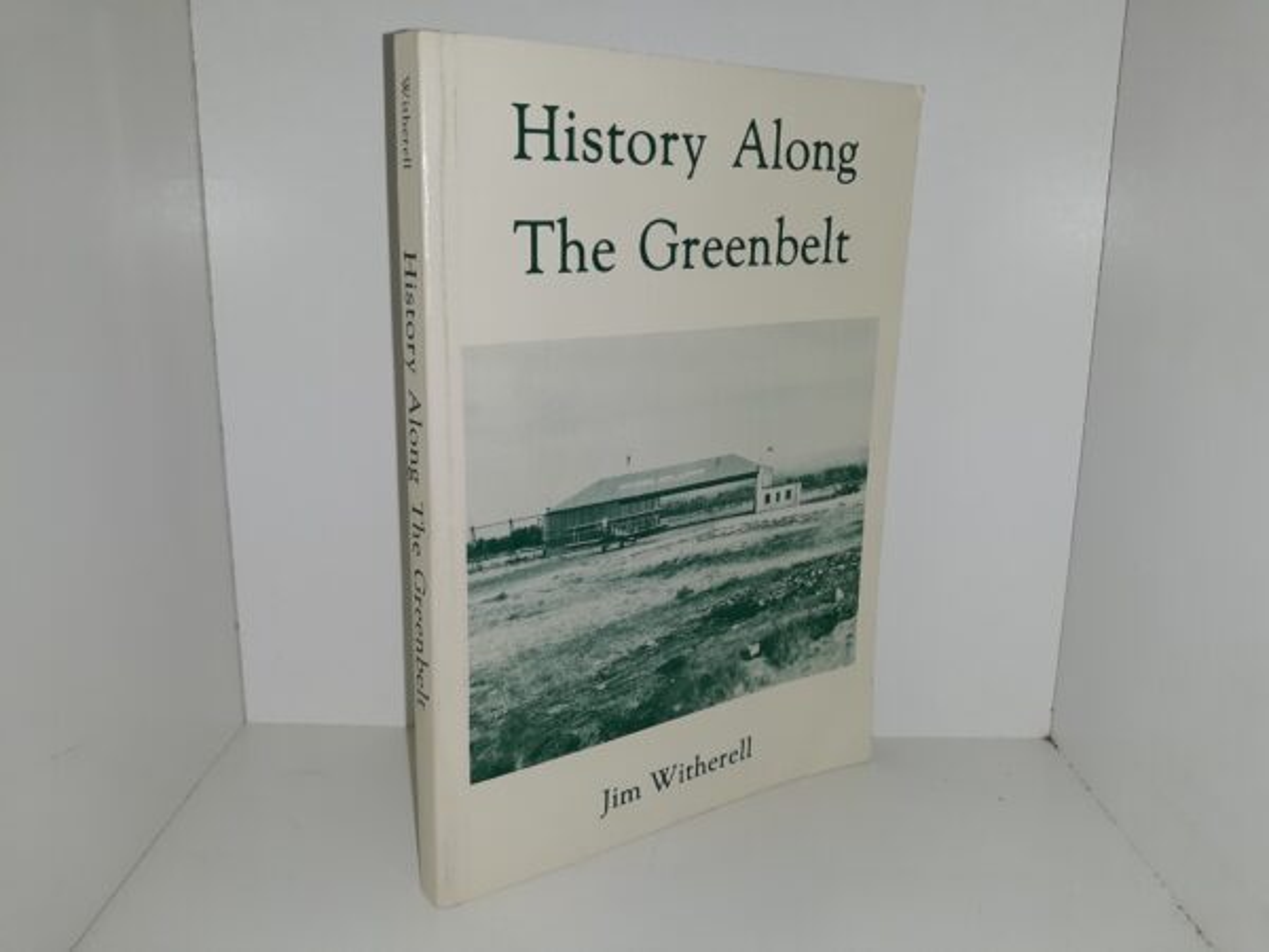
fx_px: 1026
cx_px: 634
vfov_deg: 49.7
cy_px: 476
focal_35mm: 28
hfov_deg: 63.4
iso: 40
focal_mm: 3.7
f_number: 1.7
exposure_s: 1/308
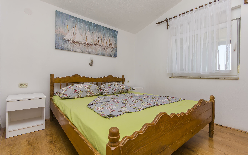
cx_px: 126
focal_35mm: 16
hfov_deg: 97.8
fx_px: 108
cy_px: 79
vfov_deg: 71.3
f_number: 8
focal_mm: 10
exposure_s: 1/80
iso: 100
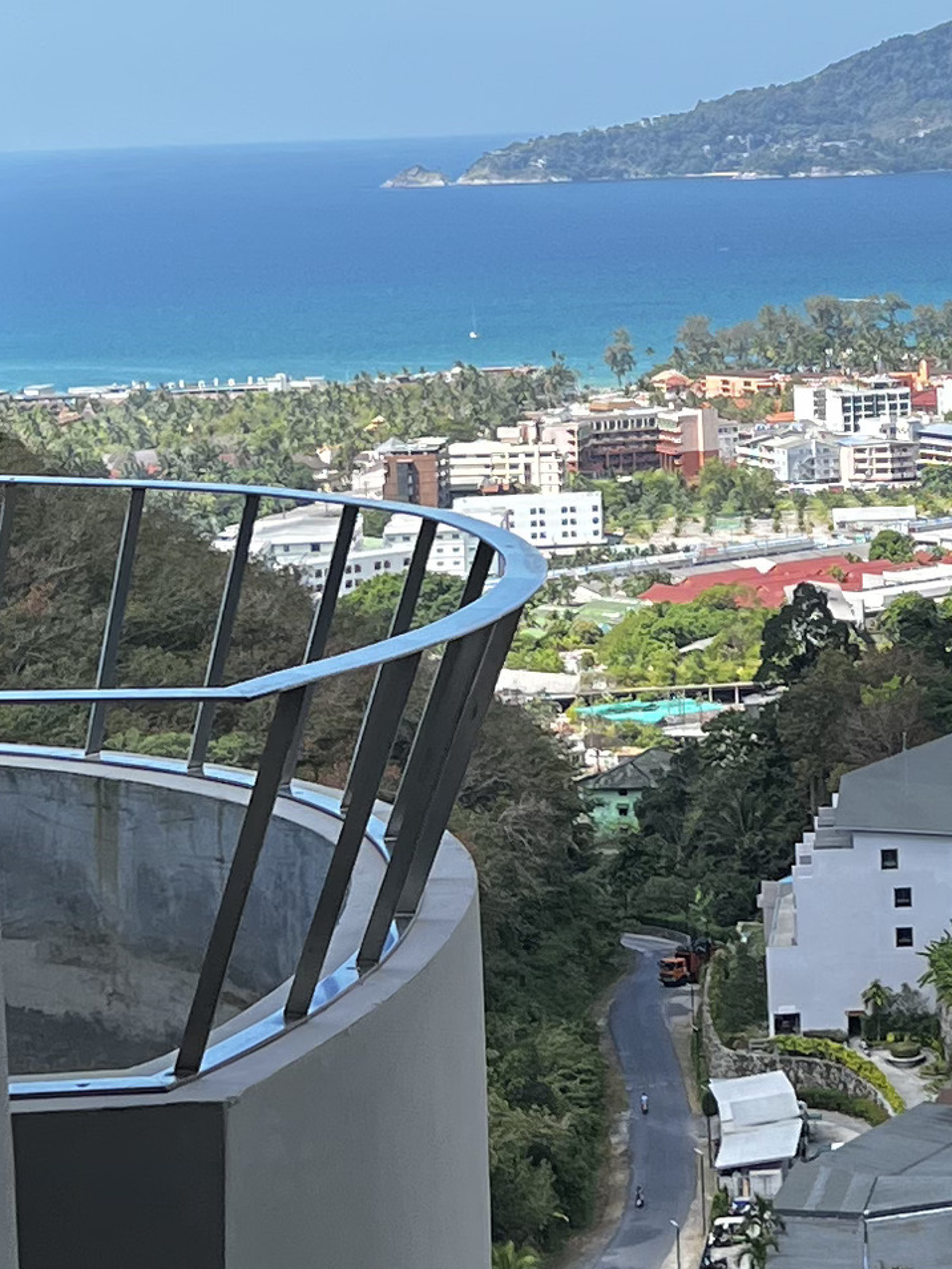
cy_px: 126
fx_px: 3995
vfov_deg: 17.8
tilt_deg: -0.3
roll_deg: +1.4
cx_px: 1011
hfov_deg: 13.4
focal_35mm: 109
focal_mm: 5.7
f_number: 1.5
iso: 50
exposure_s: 1/3077
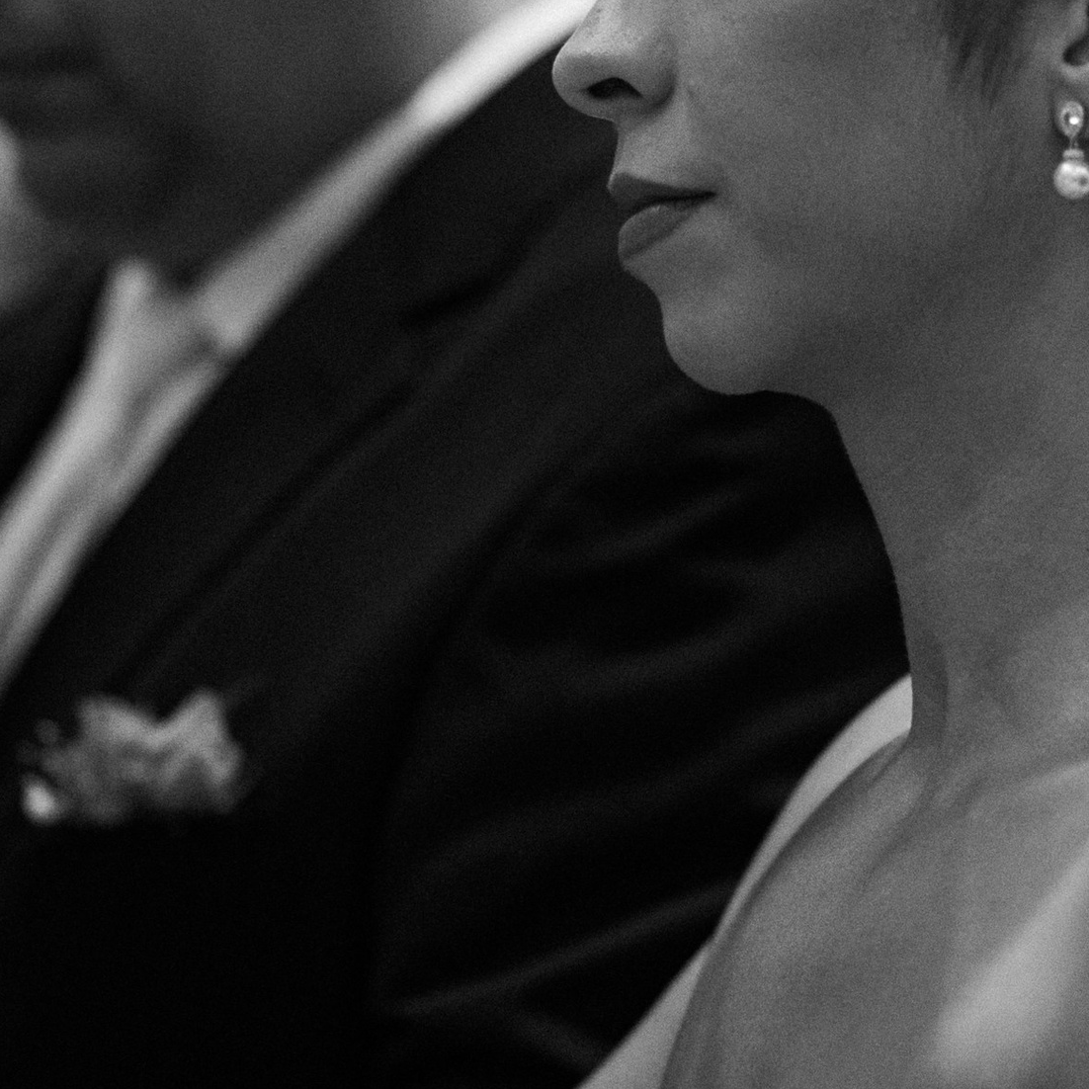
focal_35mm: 252
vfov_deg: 6.9
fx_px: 8969
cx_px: 662
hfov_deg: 6.9
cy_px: 346
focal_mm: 85
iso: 2000
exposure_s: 1/320
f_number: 2
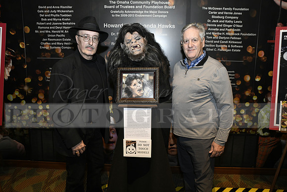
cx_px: 144
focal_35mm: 29
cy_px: 96
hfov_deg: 63.6
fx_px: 231
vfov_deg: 45.0
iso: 1600
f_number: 5.6
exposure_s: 1/60
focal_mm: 29
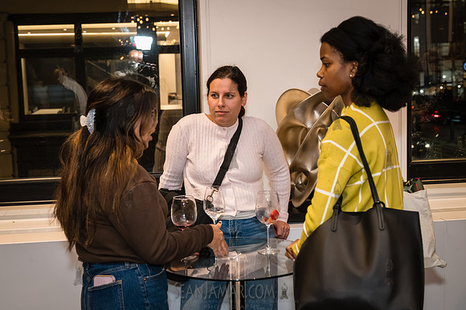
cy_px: 155
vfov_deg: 24.0
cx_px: 233
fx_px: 729
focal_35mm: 56
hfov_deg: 35.4
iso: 6400
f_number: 5
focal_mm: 51
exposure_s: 1/200
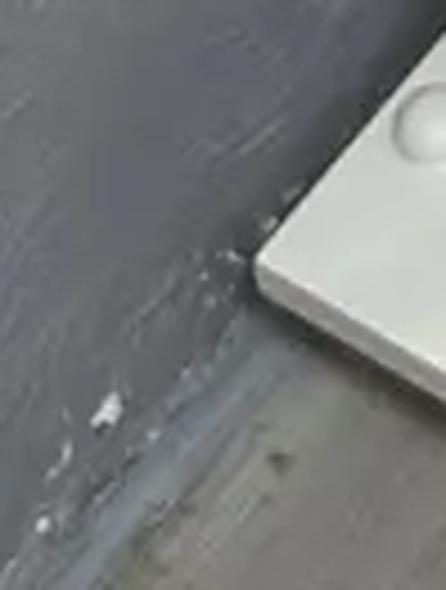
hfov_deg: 7.4
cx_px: 1153
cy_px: -1446
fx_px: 3197
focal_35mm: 187
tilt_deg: -26.7
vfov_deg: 8.2
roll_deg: -1.9
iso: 160
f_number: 1.78
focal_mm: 6.86
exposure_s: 1/100
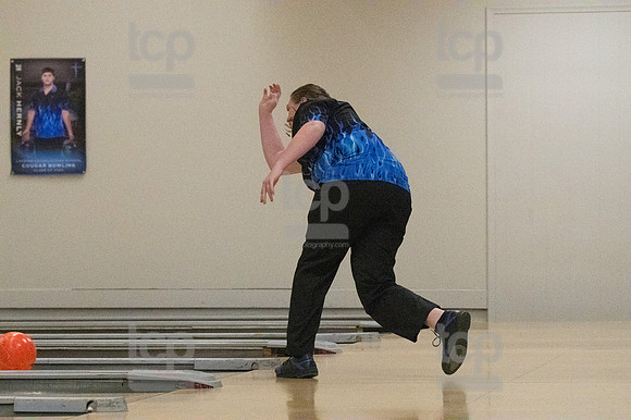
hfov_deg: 12.5
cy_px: 210
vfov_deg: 8.3
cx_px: 316
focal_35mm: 165
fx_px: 2890
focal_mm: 110
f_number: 4
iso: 10000
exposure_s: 1/1250
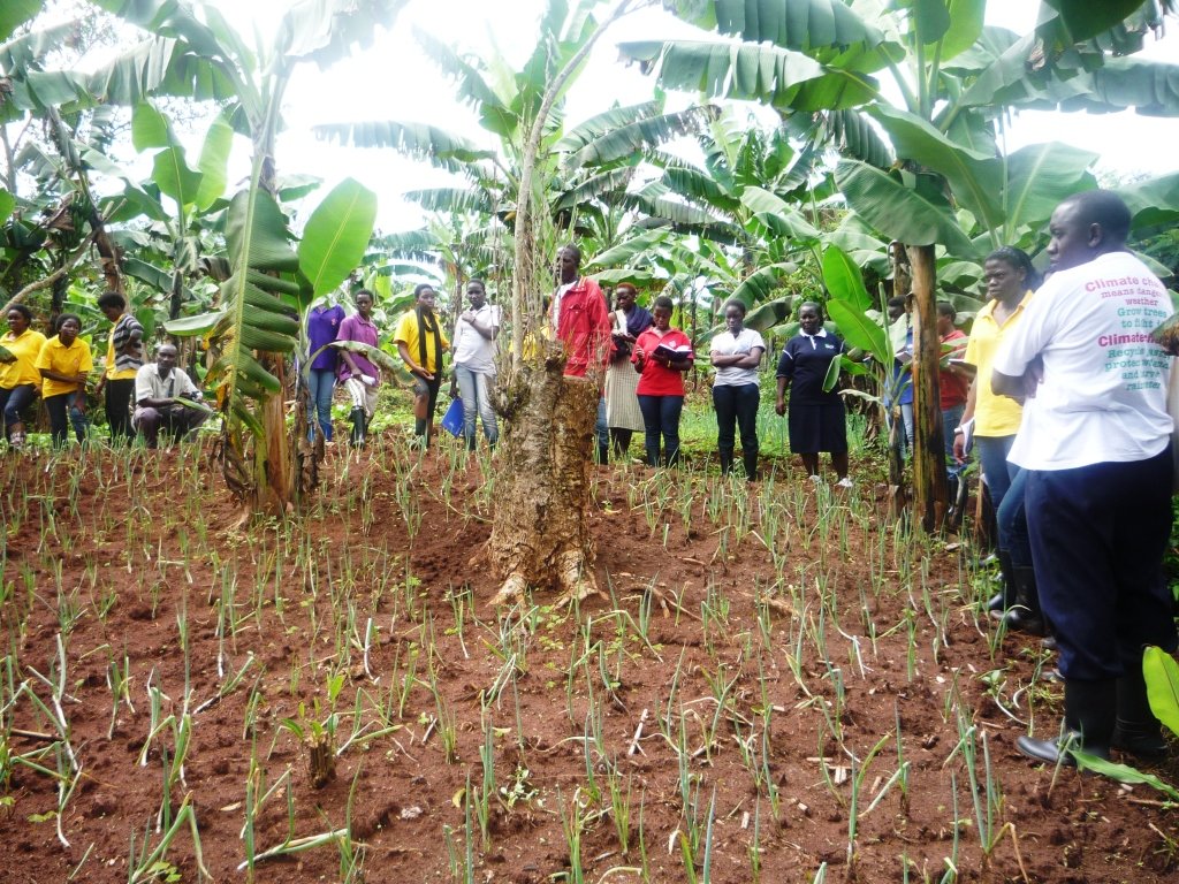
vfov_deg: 46.8
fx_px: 1022
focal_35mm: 30
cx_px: 590
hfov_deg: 60.0
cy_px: 442
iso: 100
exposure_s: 1/200
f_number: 4
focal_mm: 5.2
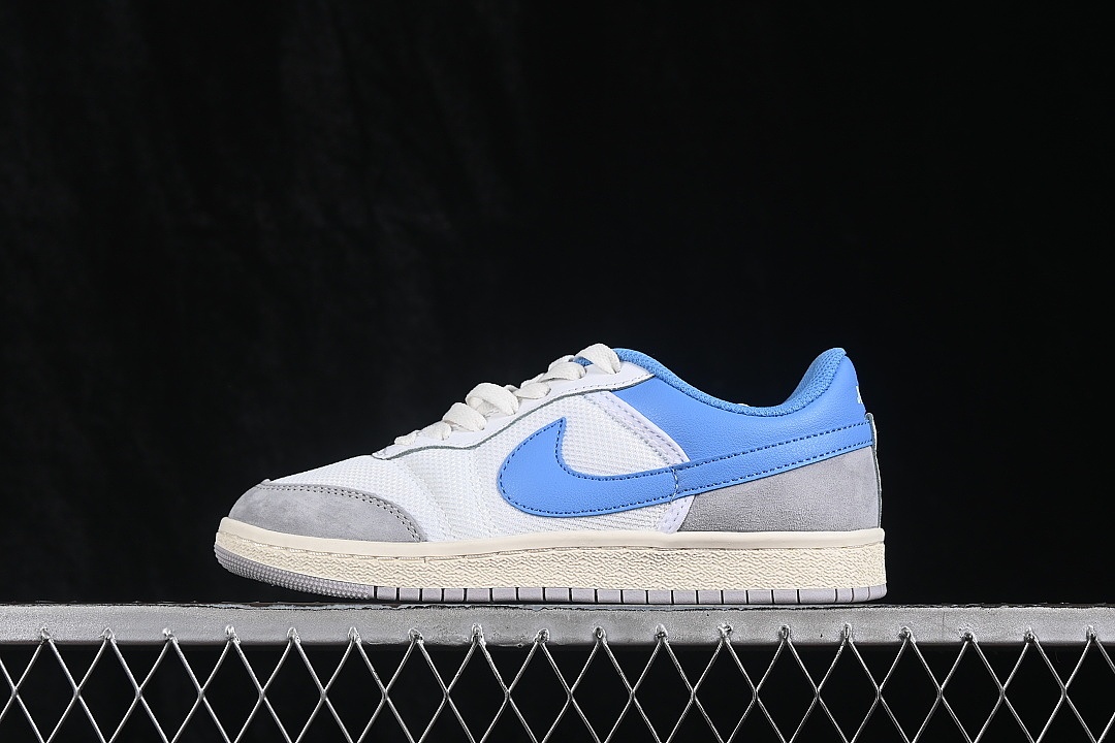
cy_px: 372
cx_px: 558
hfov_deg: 27.0
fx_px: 2323
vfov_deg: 18.2
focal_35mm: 75
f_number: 8
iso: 160
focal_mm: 50
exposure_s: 1/80
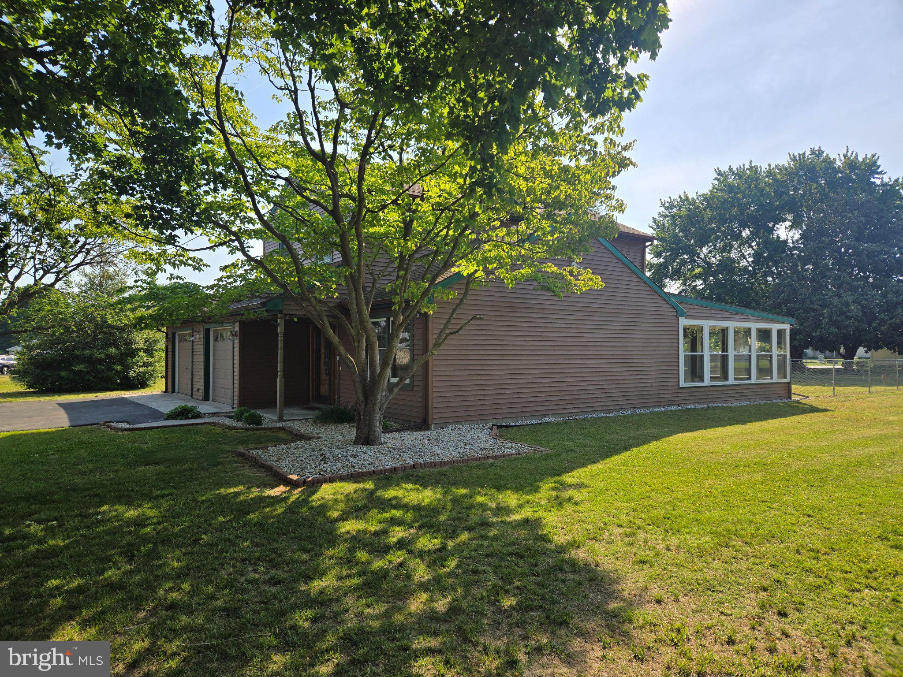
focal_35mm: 23
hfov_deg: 73.9
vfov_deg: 58.9
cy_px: 338
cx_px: 452
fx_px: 600
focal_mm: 5.4
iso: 25
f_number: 1.8
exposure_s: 1/2463
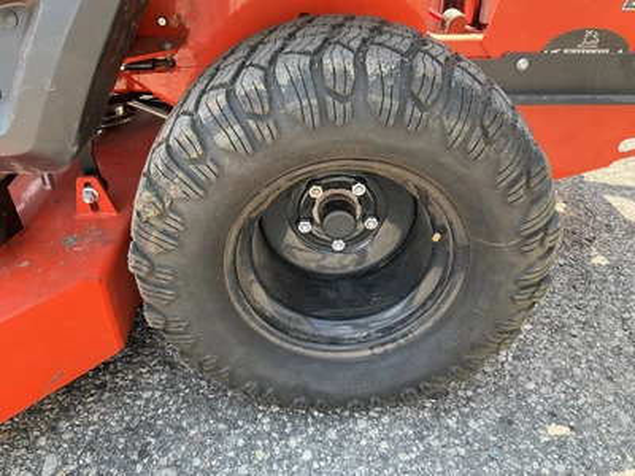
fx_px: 532
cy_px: 238
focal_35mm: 29
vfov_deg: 48.2
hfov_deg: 61.7
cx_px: 318
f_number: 1.8
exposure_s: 1/172
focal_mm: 3
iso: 32
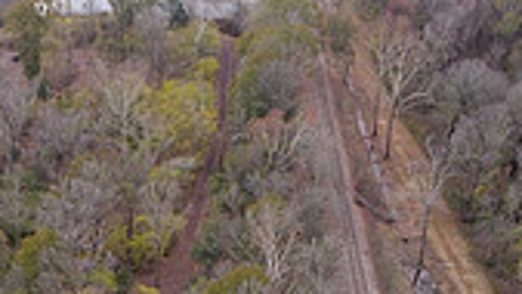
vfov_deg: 14.6
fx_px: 1038
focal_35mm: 75
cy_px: 481
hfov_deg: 27.5
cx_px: 77
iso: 100
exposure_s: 1/244
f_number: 2.8
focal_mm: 3.61
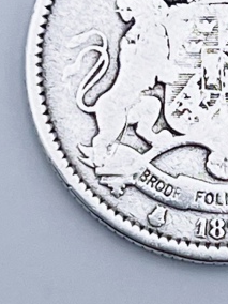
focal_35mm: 55
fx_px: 483
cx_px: 225
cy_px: 67
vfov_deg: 34.0
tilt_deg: -85.1
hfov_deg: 25.3
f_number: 1.5
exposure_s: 1/940
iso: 50
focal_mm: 5.7
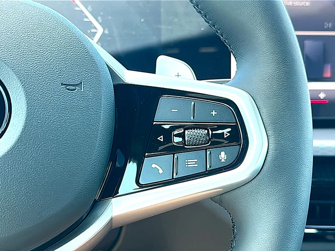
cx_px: 168
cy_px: 126
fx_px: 416
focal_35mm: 43
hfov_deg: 43.9
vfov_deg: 33.6
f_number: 1.78
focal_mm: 6.86
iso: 64
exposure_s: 1/180
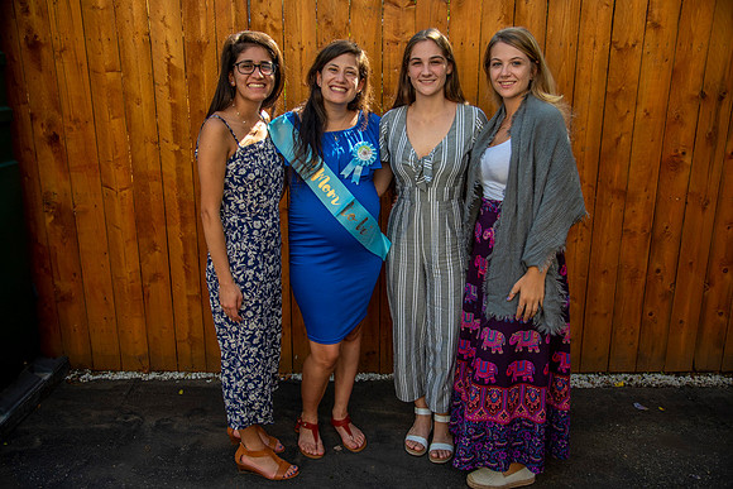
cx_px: 366
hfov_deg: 60.3
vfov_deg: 42.3
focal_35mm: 31
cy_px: 244
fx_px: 631
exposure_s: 1/320
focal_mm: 31
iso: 125
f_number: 4
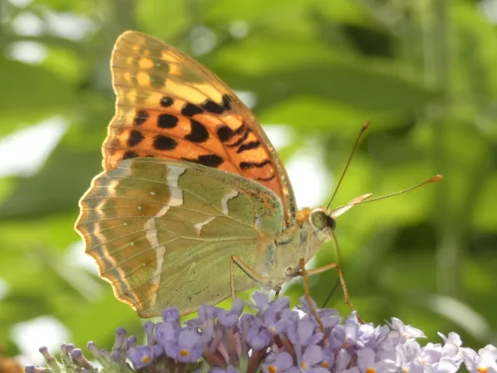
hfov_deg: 11.2
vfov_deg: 8.4
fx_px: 2541
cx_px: 248
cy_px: 186
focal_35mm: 177
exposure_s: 1/80
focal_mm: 31.7
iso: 80
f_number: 5.5
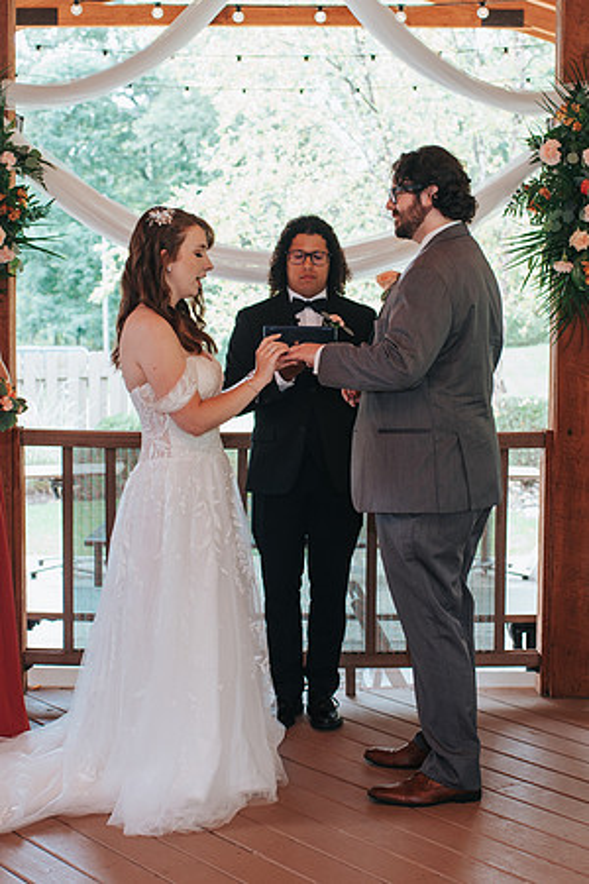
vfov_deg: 30.3
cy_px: 436
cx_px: 283
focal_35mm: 67
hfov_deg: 20.4
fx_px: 1633
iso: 250
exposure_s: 1/125
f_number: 3.2
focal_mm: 35
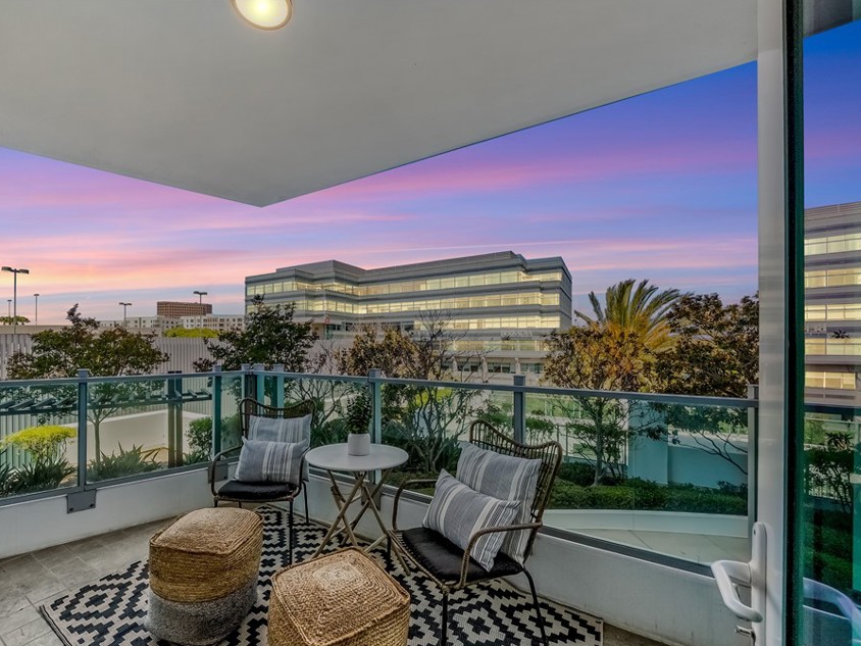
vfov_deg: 85.5
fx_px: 348
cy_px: 346
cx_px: 367
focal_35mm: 14
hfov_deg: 101.3
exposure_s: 1/40
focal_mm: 12
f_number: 13
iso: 800
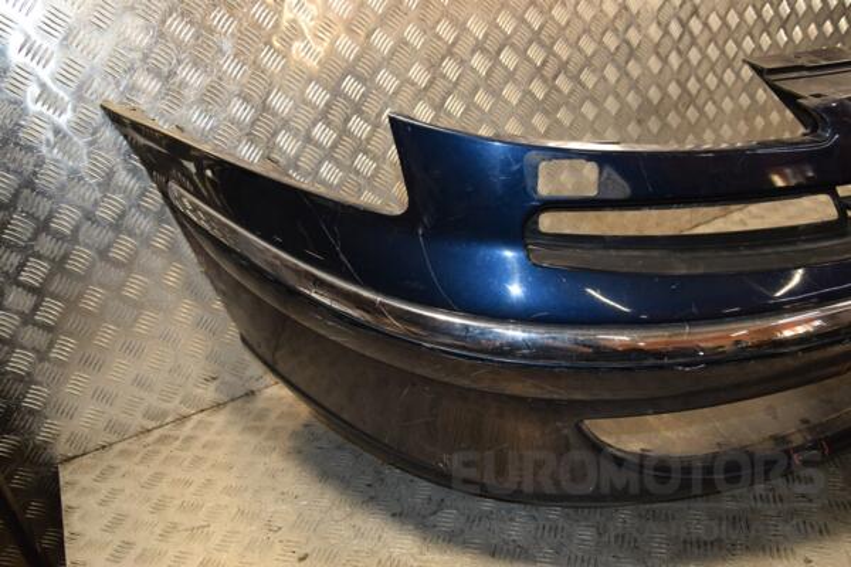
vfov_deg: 47.9
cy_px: 284
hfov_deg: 67.4
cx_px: 426
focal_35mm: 27
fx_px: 638
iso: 800
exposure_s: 1/200
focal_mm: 18
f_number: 5
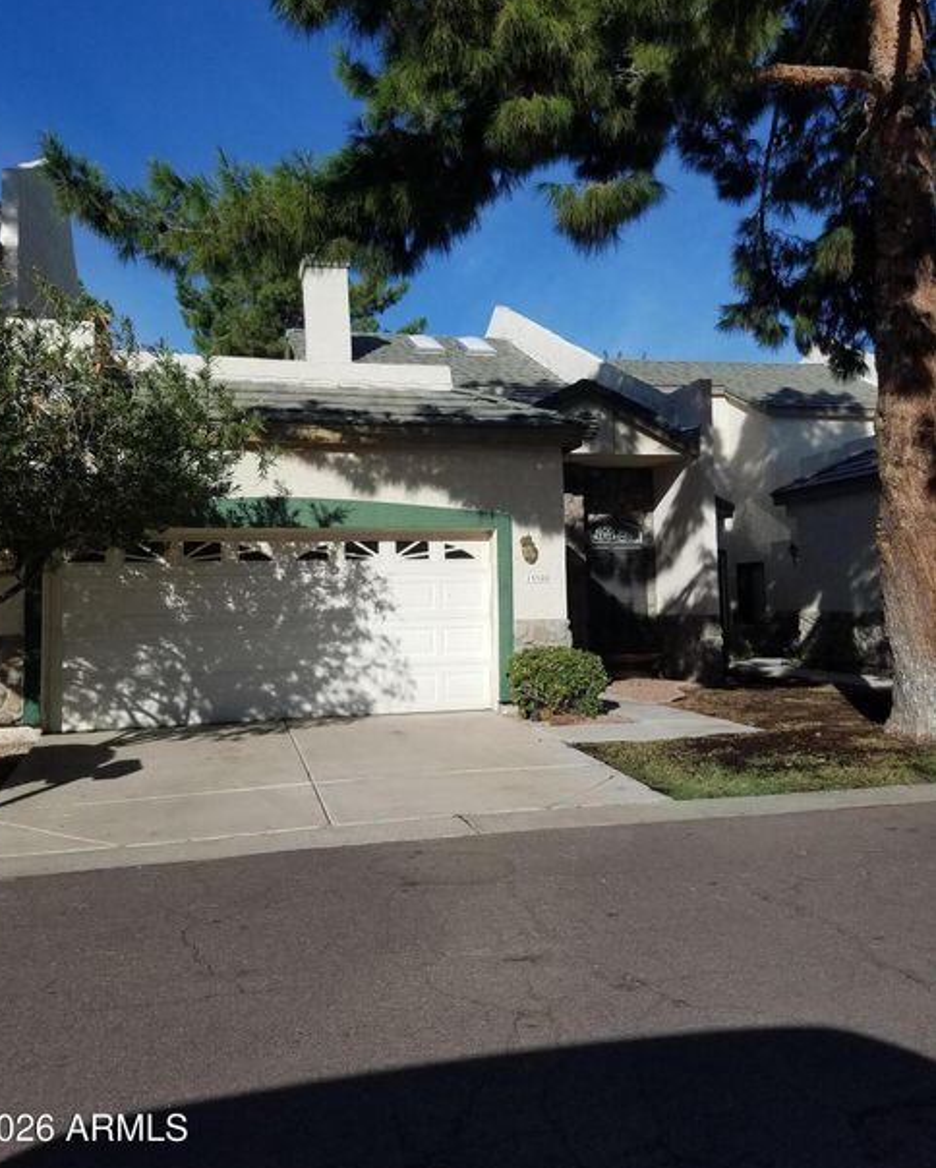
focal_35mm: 28
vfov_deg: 62.1
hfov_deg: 51.6
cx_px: 454
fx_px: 969
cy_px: 542
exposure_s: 1/4464
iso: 50
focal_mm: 4.2
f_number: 1.7
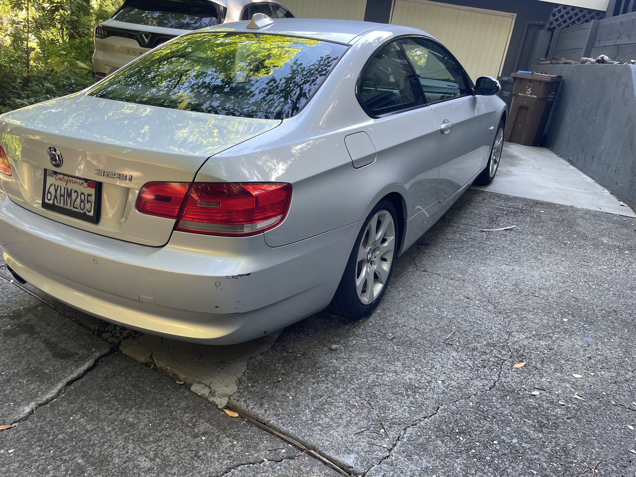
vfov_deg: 53.1
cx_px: 318
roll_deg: -8.7
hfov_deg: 67.3
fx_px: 478
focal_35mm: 26
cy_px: 238
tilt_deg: -19.2
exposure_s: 1/121
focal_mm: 4.2
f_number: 1.6
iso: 125
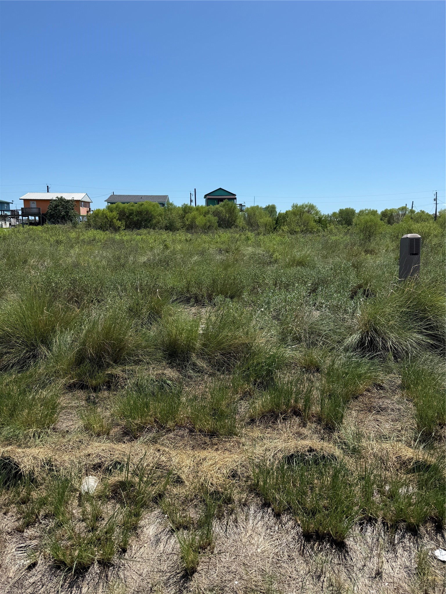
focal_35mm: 24
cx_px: 223
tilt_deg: -11.5
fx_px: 412
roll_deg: -1.2
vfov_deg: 71.6
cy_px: 297
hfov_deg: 56.8
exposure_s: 1/5714
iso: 80
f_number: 1.78
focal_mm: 6.76
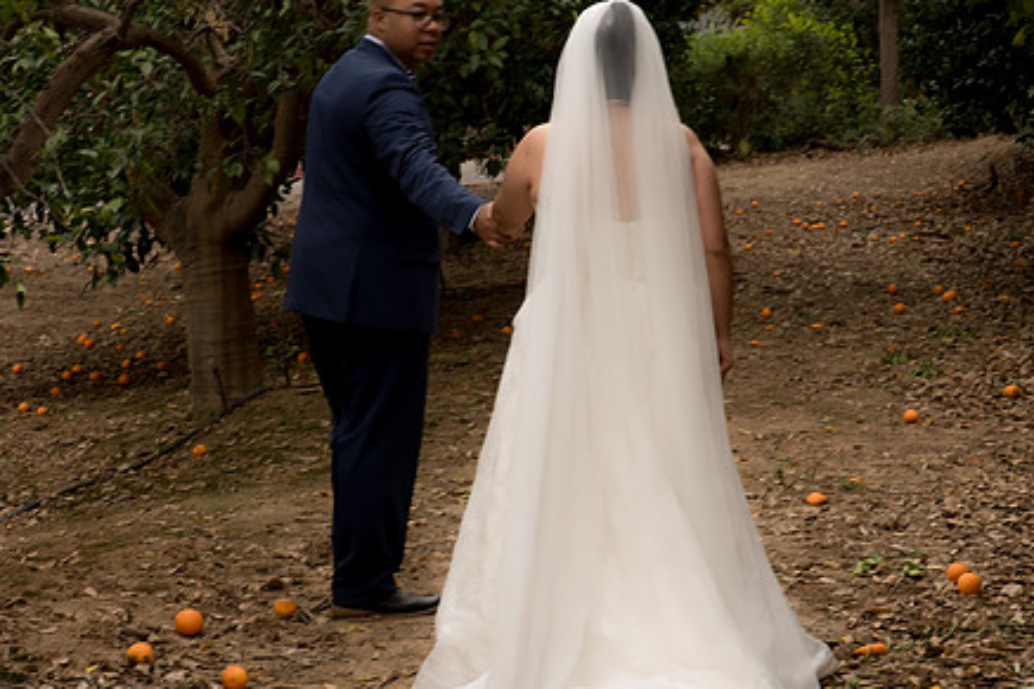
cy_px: 323
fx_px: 2670
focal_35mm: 93
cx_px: 575
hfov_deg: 21.9
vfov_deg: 14.7
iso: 640
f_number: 13
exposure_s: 1/25
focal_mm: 70
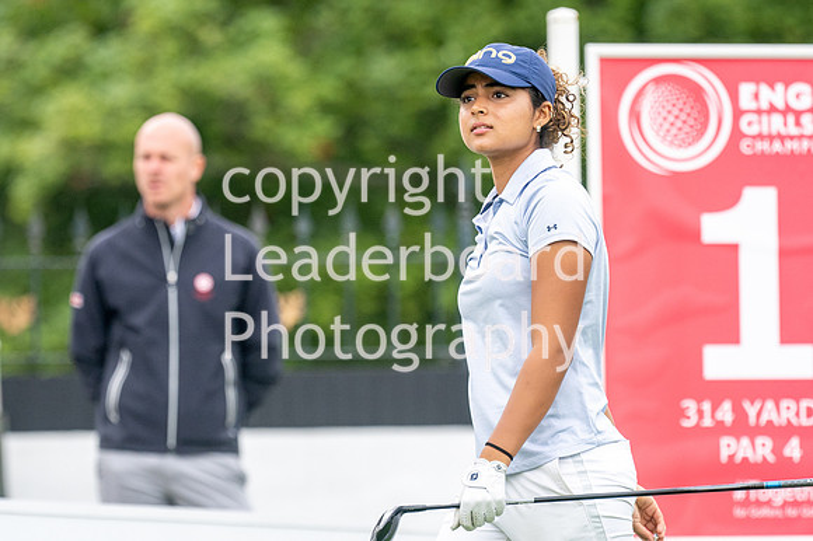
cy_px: 215
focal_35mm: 586
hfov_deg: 3.5
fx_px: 13219
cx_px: 284
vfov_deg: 2.3
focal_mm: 300
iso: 400
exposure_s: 1/1250
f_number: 5
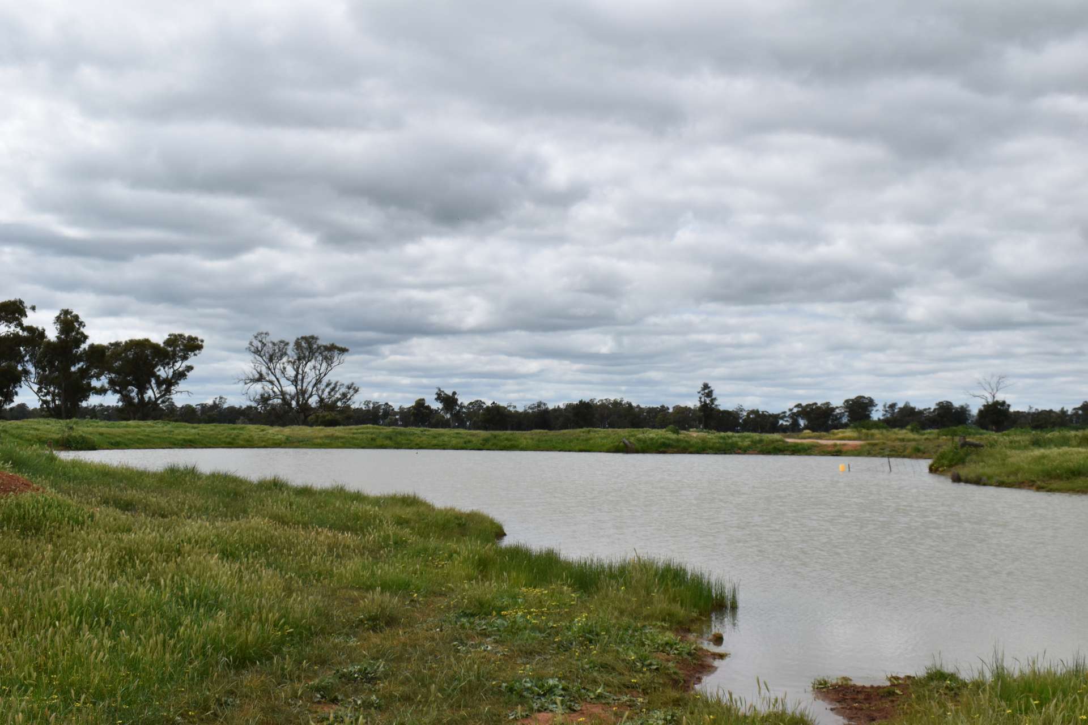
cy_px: 362
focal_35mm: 44
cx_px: 544
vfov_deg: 30.8
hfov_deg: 45.0
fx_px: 1315
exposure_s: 1/400
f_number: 10
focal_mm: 29
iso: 200
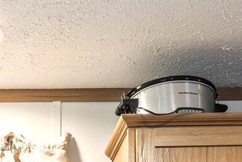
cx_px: -17
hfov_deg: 22.4
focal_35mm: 86
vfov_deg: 12.5
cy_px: 390
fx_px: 578
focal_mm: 16
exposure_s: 4
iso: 100
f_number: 9
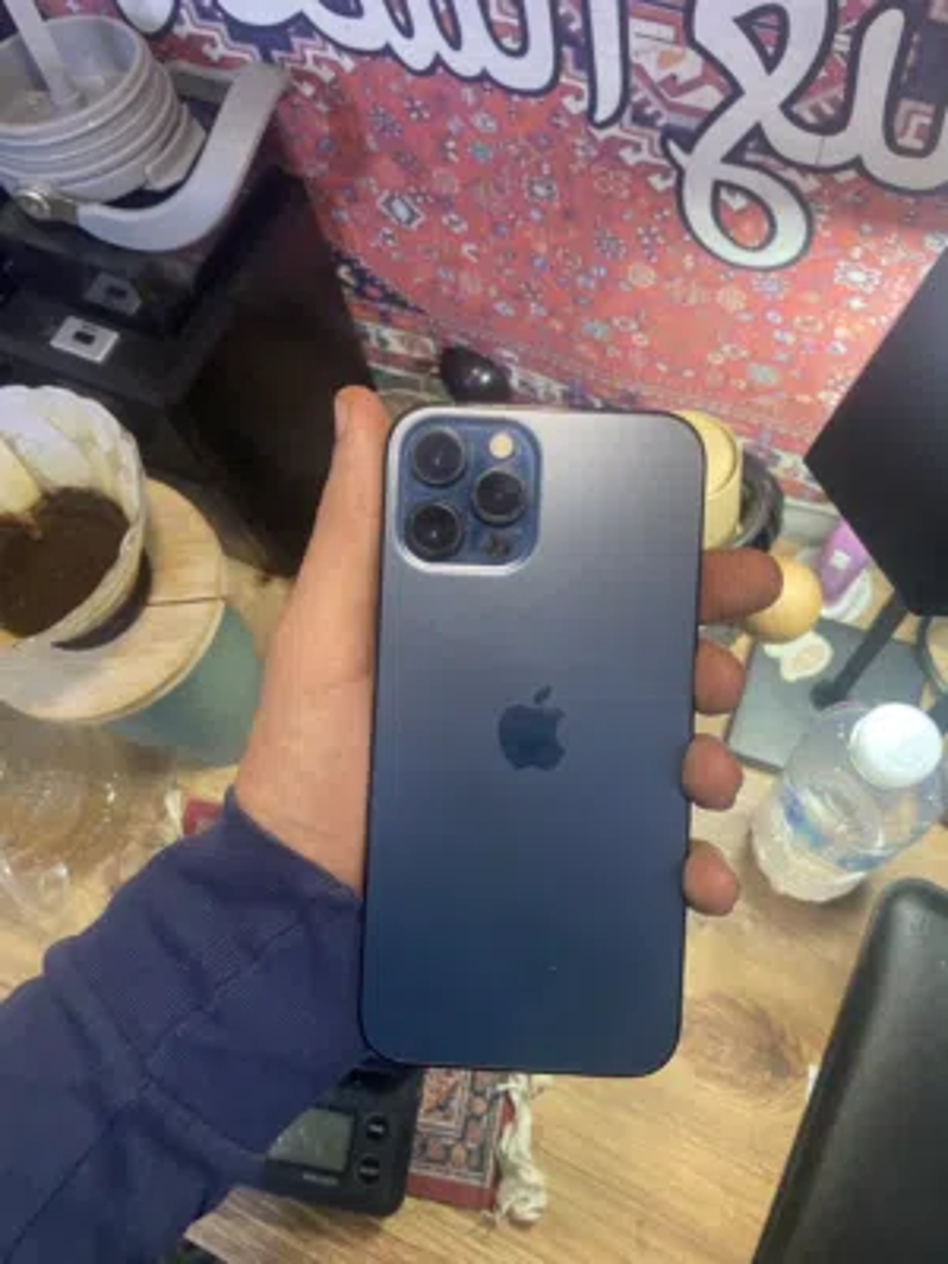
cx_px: 474
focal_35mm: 26
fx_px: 949
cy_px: 632
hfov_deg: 53.1
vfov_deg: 67.3
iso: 320
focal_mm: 4.25
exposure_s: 1/60
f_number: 1.8
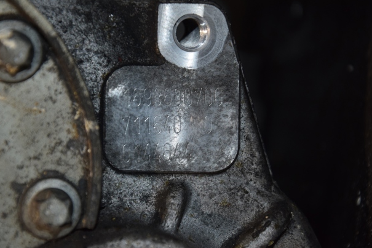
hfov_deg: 12.3
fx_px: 1720
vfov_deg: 8.2
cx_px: 181
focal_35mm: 167
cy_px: 122
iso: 800
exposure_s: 1/60
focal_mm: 105
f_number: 5.6
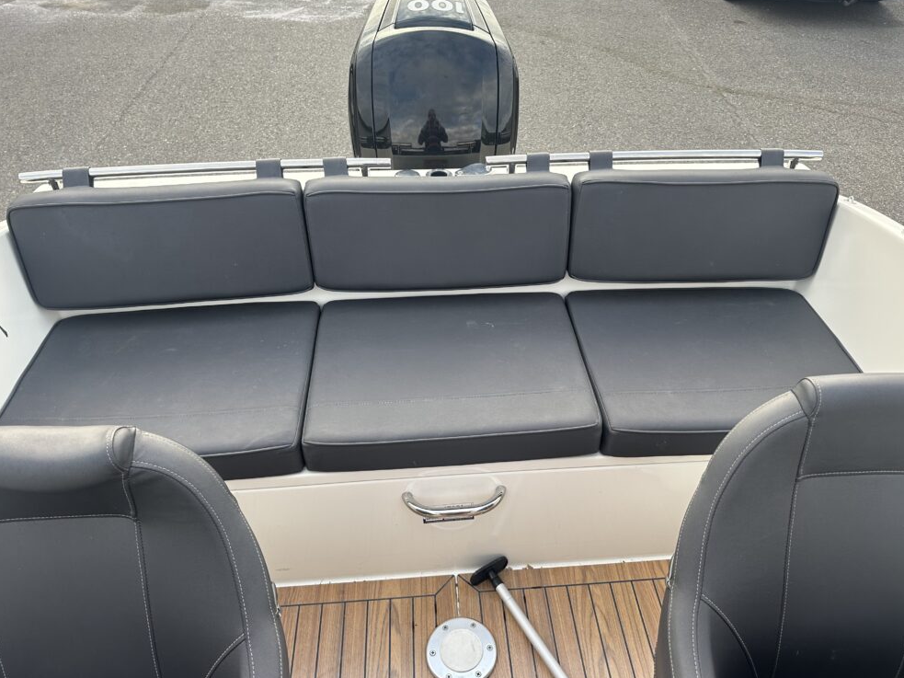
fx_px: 653
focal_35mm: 25
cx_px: 466
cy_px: 334
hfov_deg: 69.4
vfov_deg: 54.9
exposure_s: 1/439
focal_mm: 6.86
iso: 80
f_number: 1.78
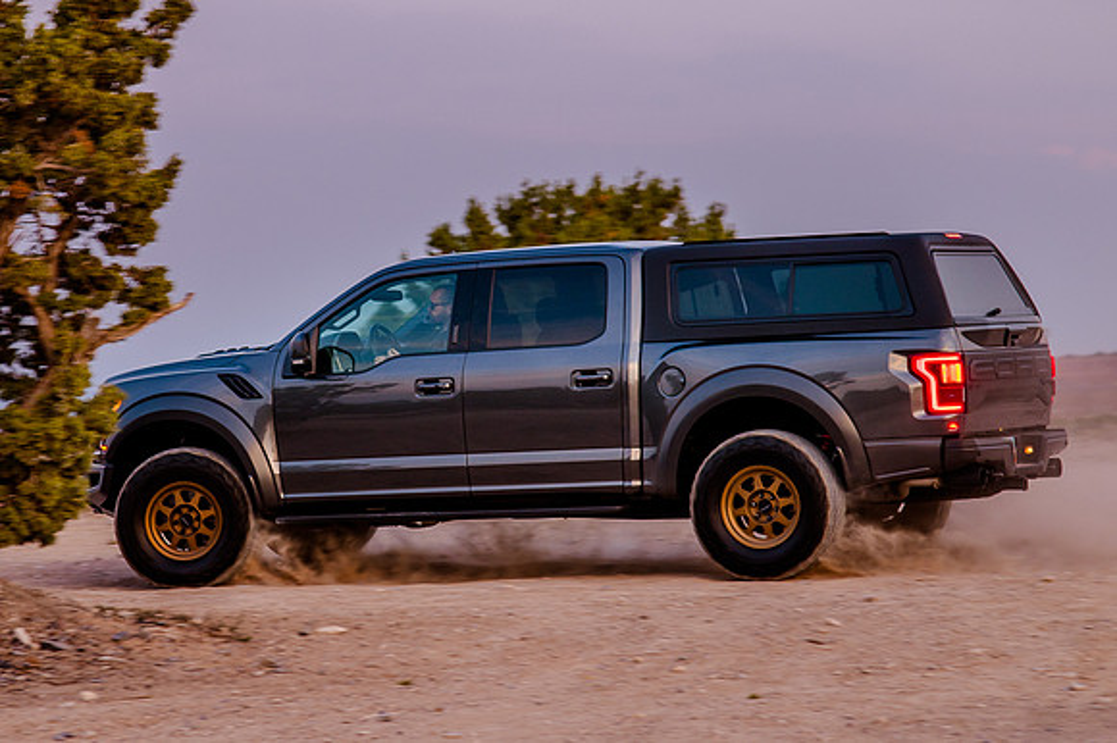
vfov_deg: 9.0
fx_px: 4728
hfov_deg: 13.5
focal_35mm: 152
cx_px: 433
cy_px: 340
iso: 500
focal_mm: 92
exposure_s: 1/160
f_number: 5
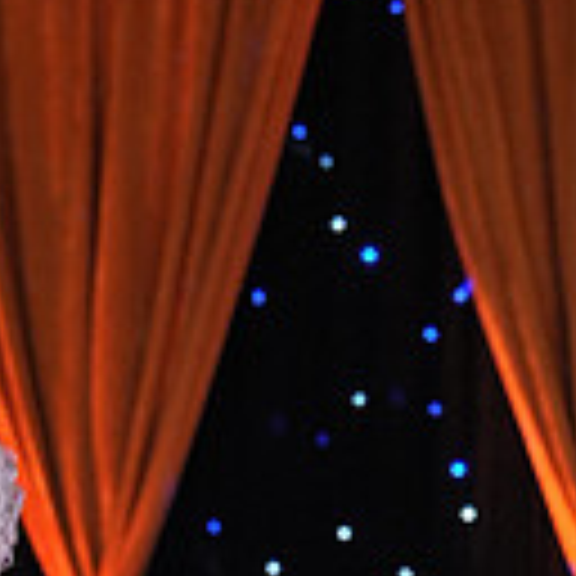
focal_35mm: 334
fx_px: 6288
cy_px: 1166
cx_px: -272
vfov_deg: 5.1
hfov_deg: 5.2
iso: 1600
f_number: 4
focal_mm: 87
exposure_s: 1/400
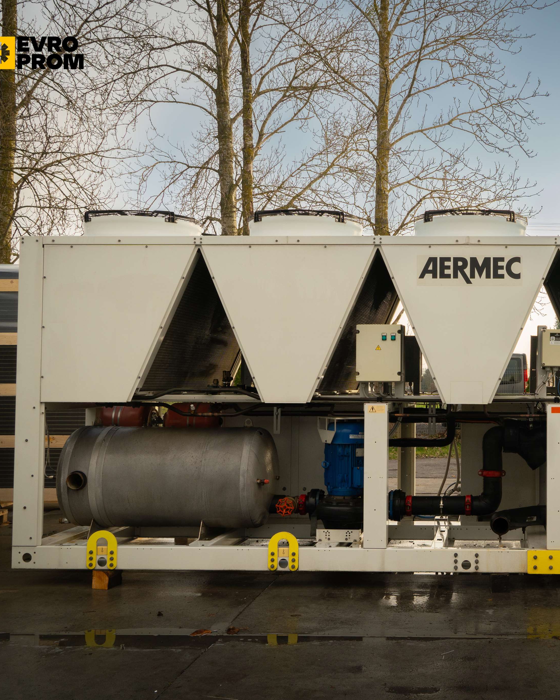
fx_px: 891
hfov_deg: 33.6
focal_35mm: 43
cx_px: 471
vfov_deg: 42.9
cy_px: 350
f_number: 7.1
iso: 400
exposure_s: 1/80
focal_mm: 30
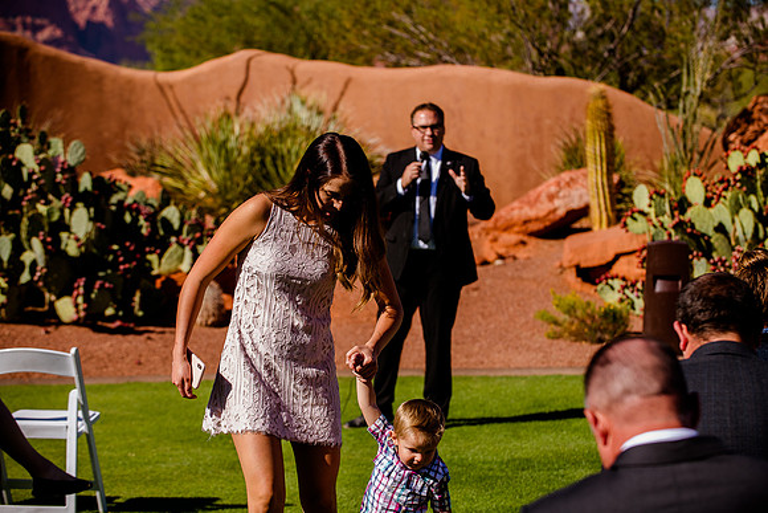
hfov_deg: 19.9
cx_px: 384
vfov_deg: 13.3
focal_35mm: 103
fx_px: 2189
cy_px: 256
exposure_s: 1/800
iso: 200
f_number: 5
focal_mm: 102
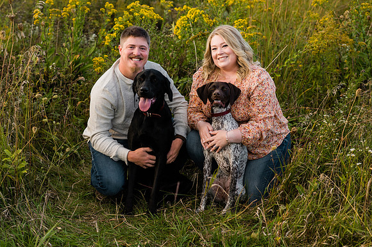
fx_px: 705
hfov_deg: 29.5
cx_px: 162
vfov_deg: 19.9
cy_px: 113
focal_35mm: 68
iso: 250
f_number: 3.5
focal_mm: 58
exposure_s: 1/400
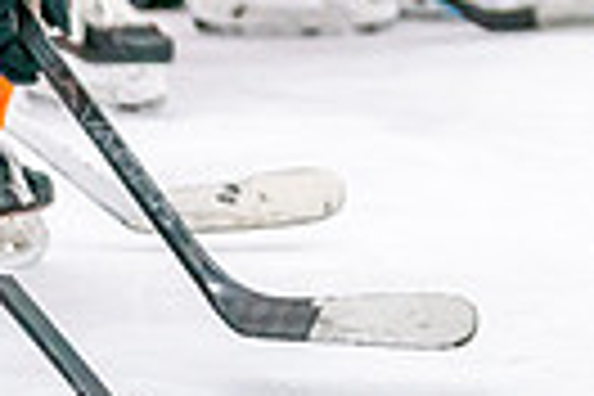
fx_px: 9784
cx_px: 961
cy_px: -476
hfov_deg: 3.5
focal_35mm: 593
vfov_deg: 2.3
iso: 3200
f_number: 2.8
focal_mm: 124
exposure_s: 1/1250
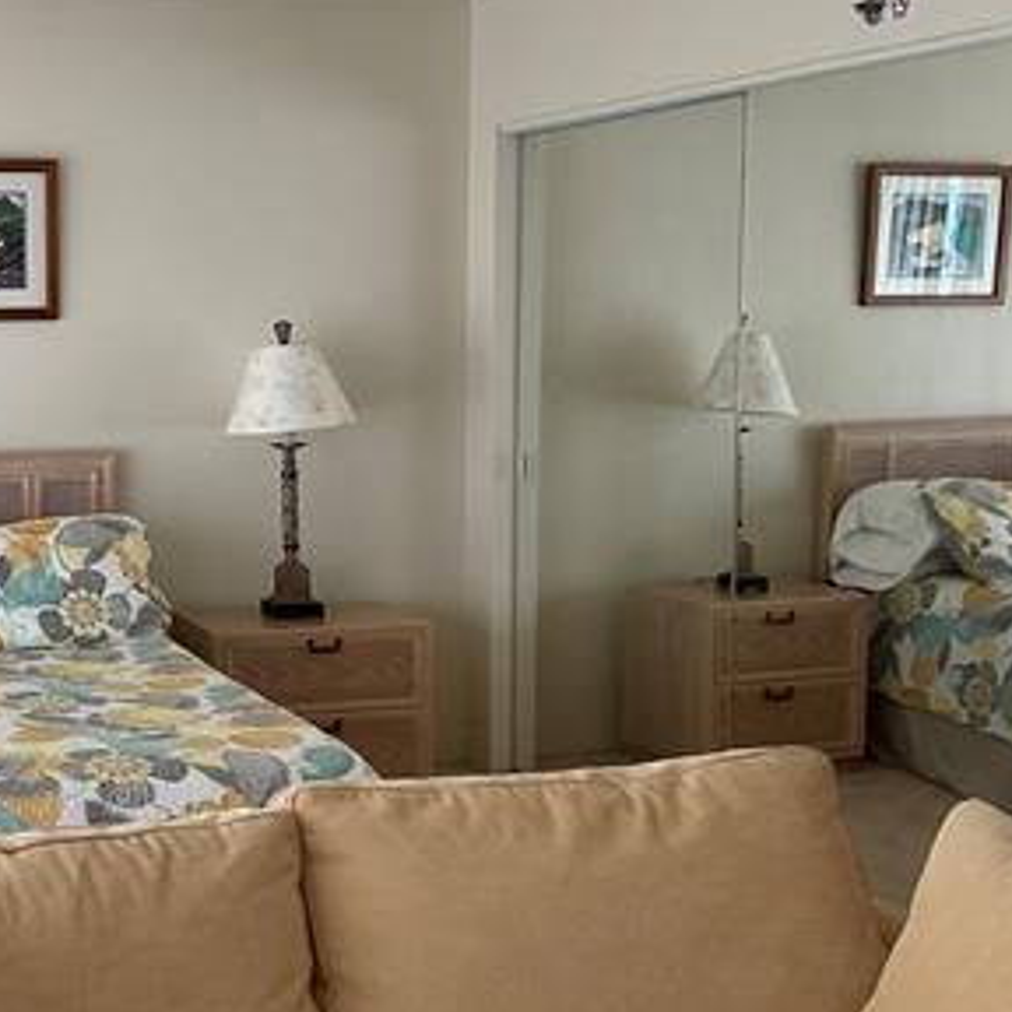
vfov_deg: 30.0
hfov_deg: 28.8
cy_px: 488
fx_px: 1885
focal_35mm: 57
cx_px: 91
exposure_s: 1/60
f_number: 1.8
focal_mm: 3
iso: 64
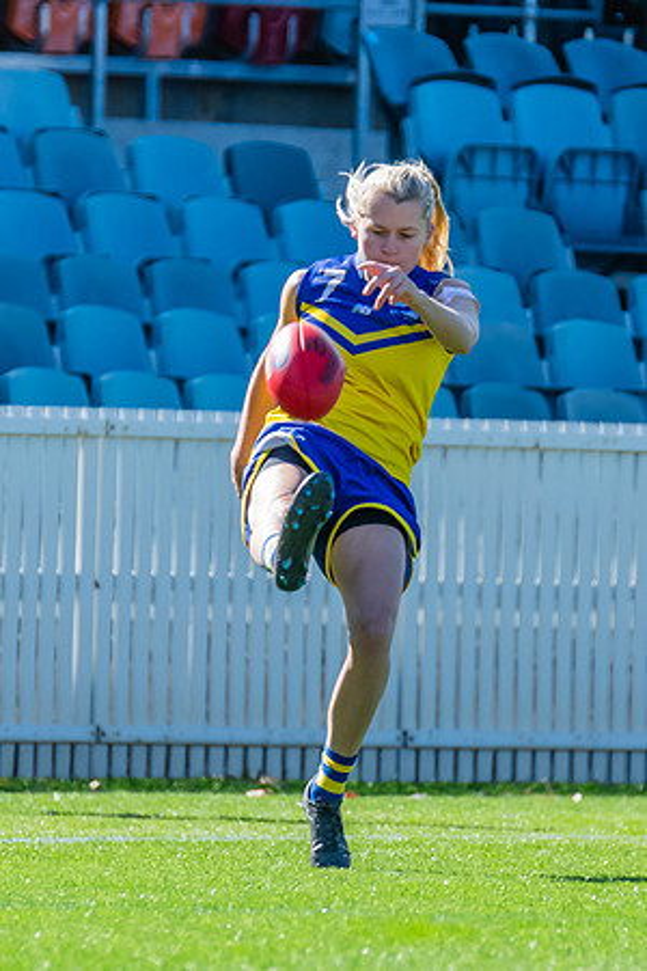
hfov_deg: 1.2
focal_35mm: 1153
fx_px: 31079
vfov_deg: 1.8
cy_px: 430
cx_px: 358
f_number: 6.3
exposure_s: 1/1250
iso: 800
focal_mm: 420
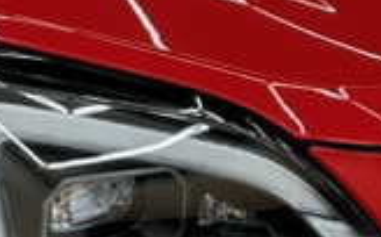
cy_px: 56
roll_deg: -0.1
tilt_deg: -26.0
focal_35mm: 202
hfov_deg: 10.2
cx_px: -70
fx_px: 2095
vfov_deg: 6.5
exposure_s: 1/121
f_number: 1.5
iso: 40
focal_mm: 5.7
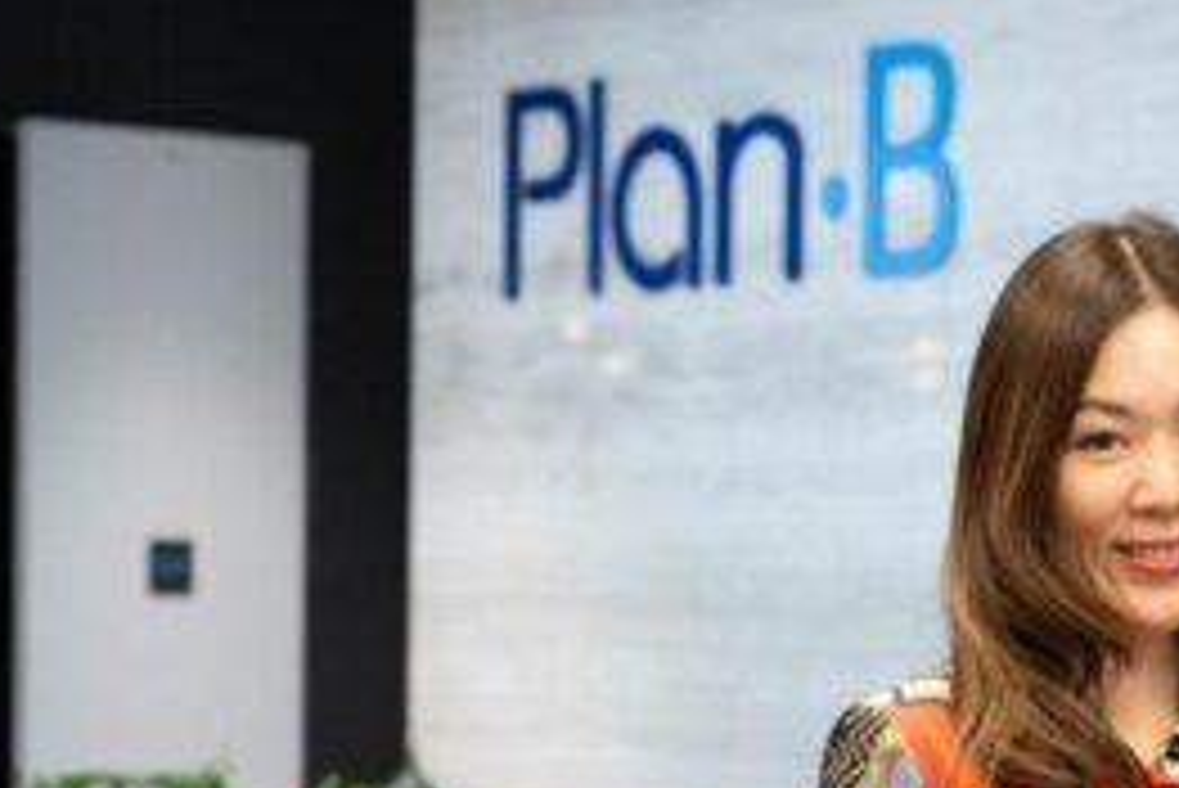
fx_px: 5669
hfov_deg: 11.8
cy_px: 779
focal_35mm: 173
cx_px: 1152
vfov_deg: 7.9
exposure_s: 1/100
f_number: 4
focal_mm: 59
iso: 4000
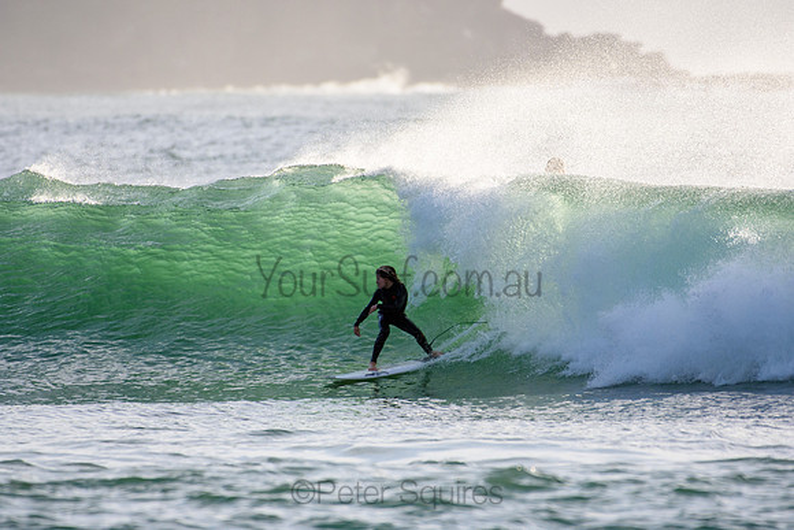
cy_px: 265
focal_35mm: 750
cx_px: 397
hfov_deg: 2.7
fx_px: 16545
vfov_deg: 1.8
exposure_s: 1/2500
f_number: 5.6
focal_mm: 500
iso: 500
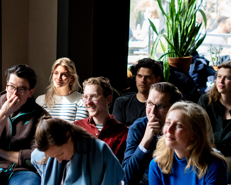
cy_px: 128
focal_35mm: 145
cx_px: 41
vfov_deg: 10.6
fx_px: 991
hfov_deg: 13.2
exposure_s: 1/200
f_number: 2.5
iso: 400
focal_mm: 50
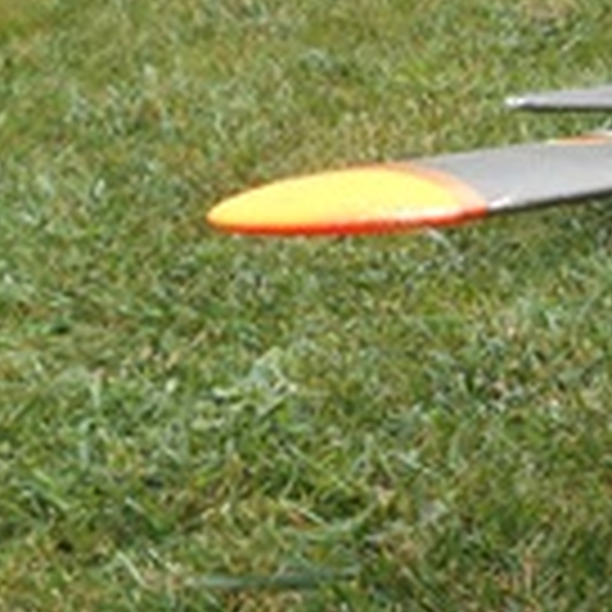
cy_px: 158
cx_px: 997
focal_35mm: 87
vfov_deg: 19.8
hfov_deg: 17.3
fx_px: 1740
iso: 80
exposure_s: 1/160
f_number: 3.4
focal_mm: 4.7
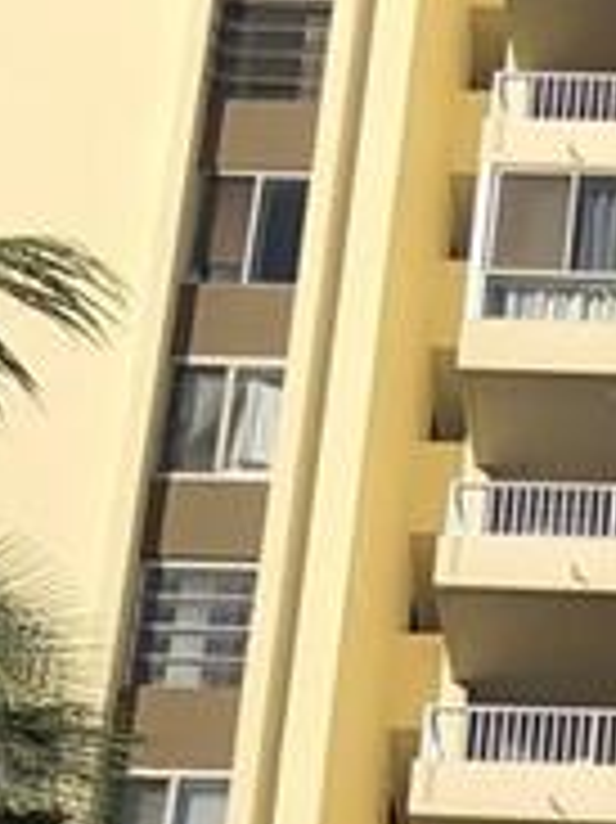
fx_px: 4371
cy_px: 1941
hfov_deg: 7.7
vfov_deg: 9.6
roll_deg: +0.0
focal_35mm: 184
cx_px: 1281
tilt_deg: +27.8
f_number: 1.8
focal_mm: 3.99
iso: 20
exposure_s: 1/3436
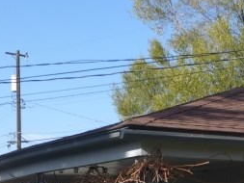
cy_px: 228
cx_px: 117
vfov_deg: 11.7
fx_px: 874
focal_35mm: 124
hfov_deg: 15.9
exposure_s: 1/640
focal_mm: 8.5
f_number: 4.2
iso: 100
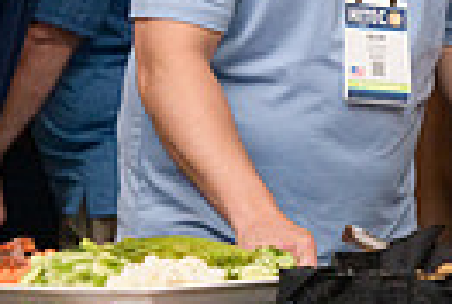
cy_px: -47
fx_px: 7349
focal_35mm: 584
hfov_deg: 3.5
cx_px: 557
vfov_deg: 2.4
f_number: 3.5
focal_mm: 130
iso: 1250
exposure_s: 1/250
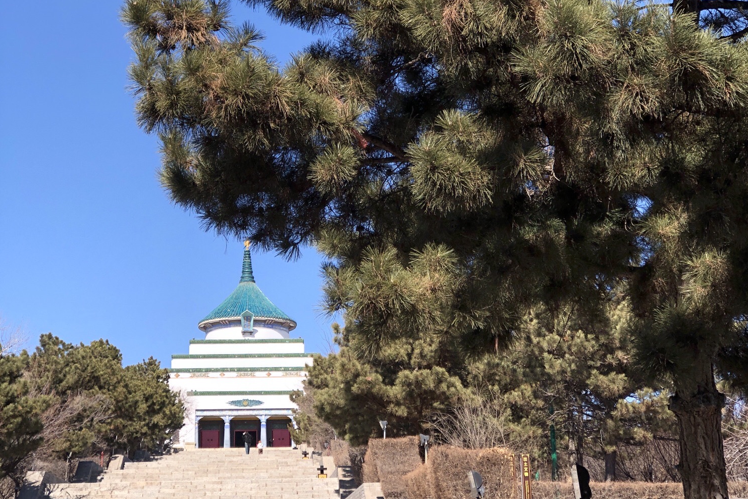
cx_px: 377
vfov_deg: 17.0
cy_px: 121
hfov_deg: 25.4
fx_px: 1662
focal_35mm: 80
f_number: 2.8
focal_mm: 6.6
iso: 20
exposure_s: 1/1000
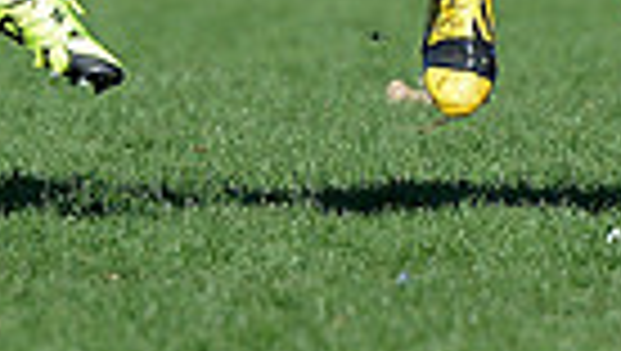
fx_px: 19552
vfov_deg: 1.0
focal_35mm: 1186
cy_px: -470
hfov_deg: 1.8
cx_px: 585
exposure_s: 1/2000
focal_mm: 270
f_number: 4
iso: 320
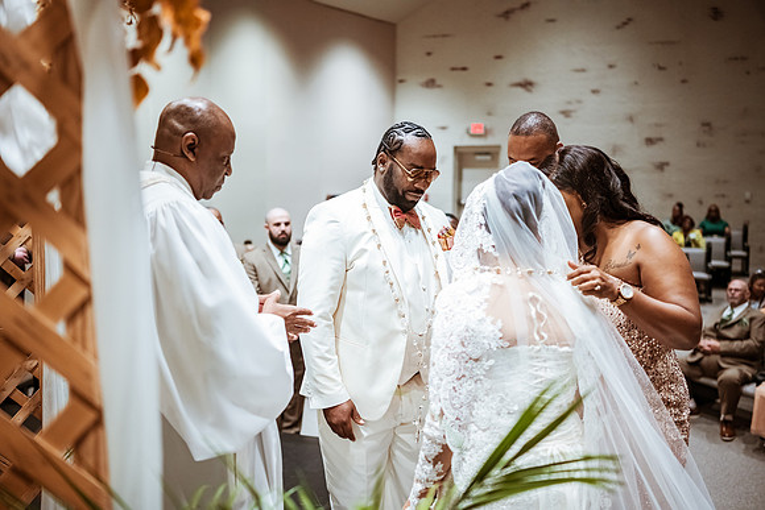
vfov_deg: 37.9
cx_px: 382
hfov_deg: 54.4
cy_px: 255
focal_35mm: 35
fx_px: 744
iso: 1250
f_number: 1.8
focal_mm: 35
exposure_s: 1/500
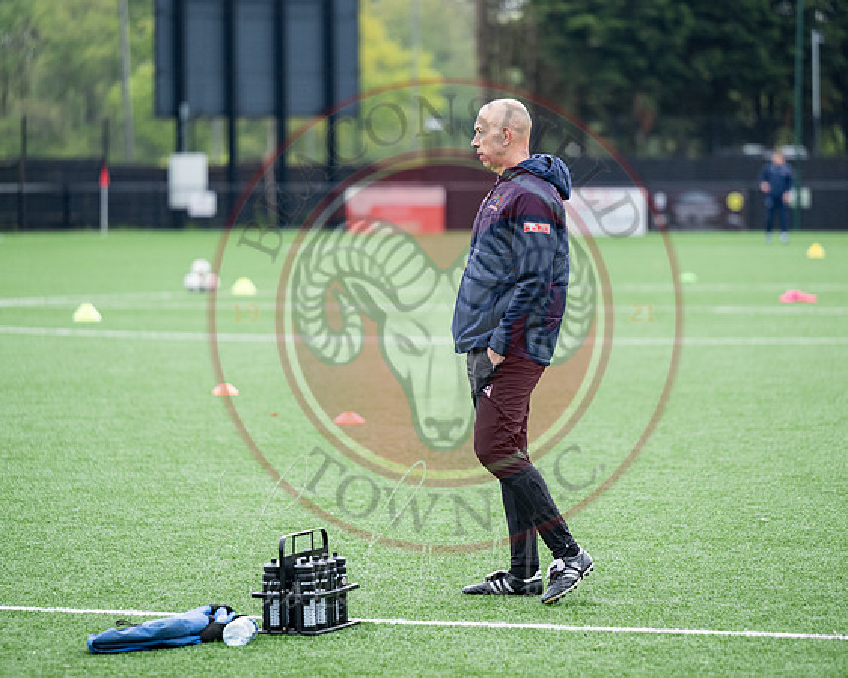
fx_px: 4484
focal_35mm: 179
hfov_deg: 10.8
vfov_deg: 8.6
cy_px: 319
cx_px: 487
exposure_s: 1/1600
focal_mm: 150
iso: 640
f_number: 2.8
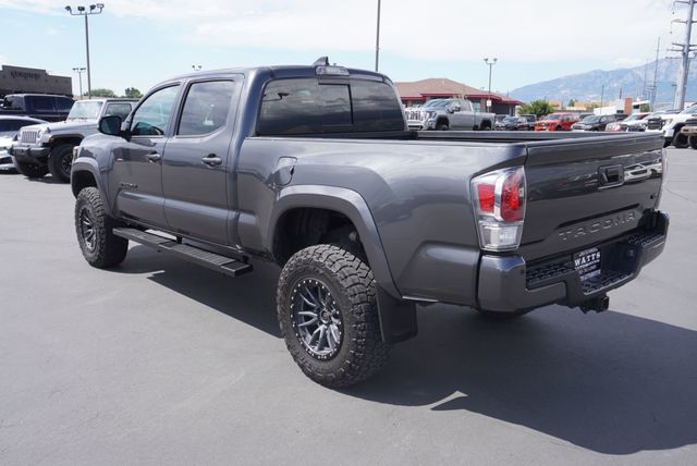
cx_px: 348
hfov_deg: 59.4
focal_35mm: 32
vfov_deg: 41.8
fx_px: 610
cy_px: 233
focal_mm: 21
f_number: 7.1
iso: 100
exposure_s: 1/200
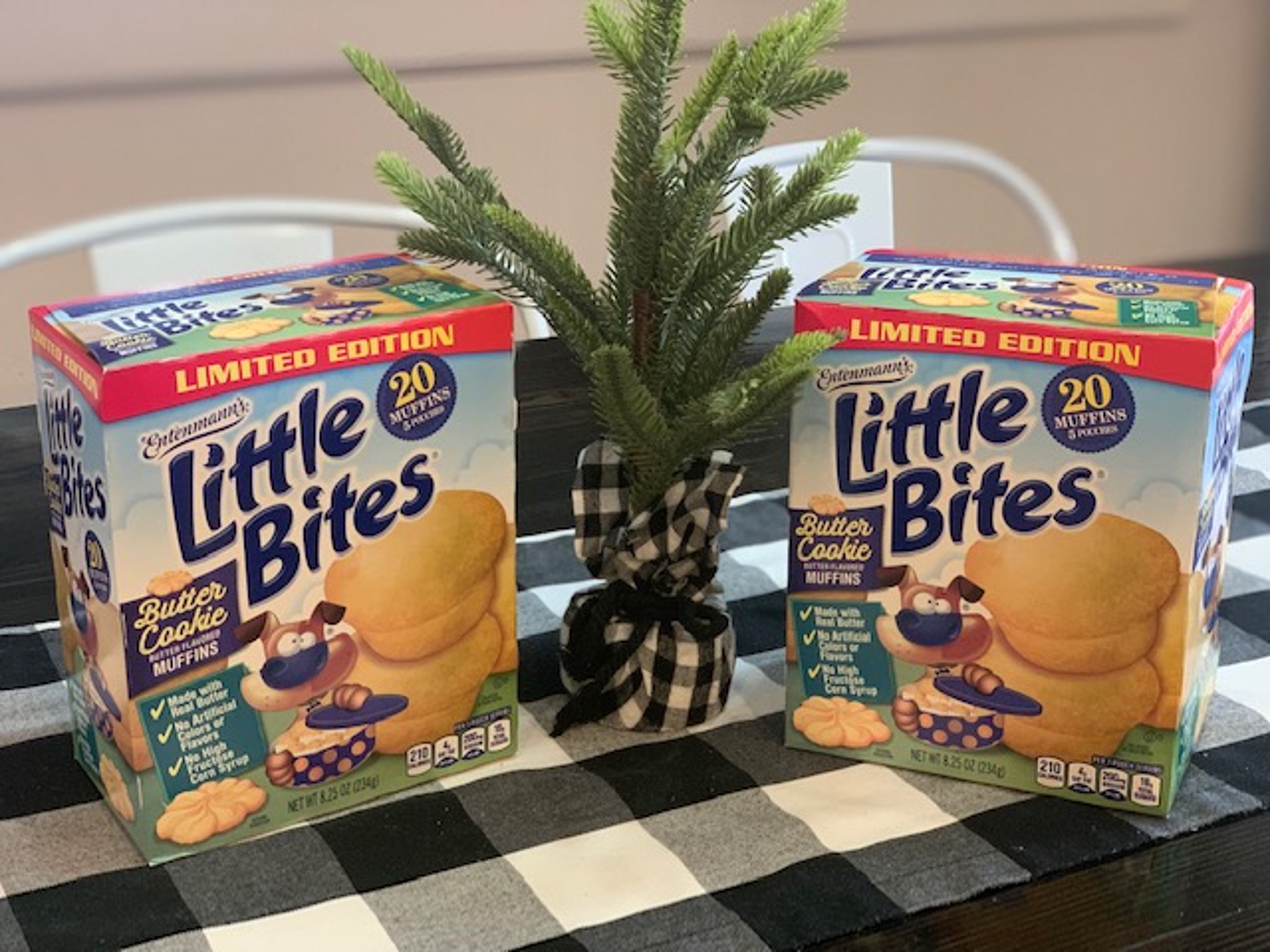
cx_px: 635
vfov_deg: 28.0
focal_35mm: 52
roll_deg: -1.5
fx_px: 1908
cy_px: 476
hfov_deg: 36.8
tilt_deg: -19.7
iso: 250
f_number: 2.4
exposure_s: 1/60
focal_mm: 6
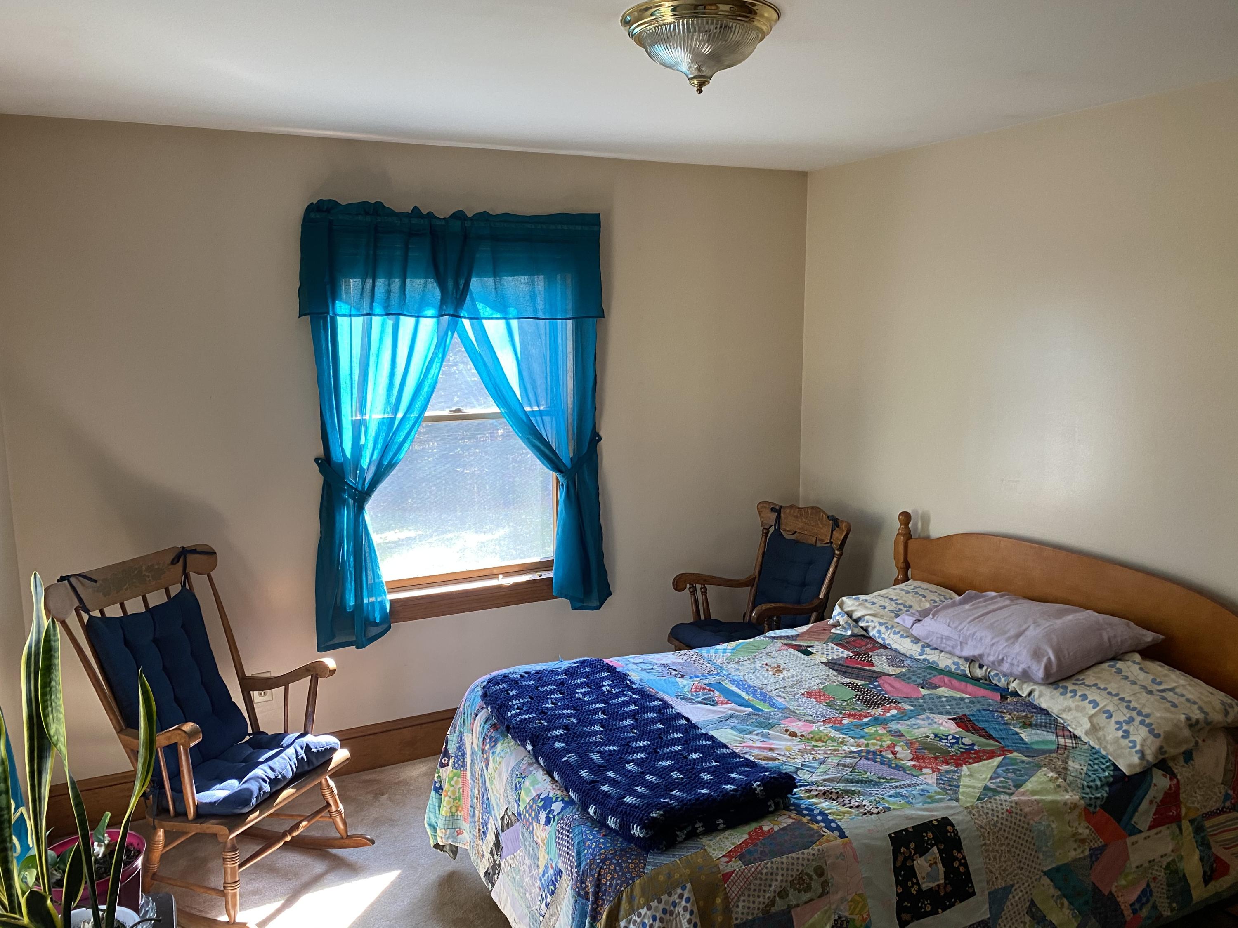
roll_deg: +0.8
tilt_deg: -8.6
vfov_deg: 53.1
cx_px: 619
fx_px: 930
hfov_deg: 67.3
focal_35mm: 26
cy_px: 464
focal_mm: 4.25
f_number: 1.8
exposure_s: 1/60
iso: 160
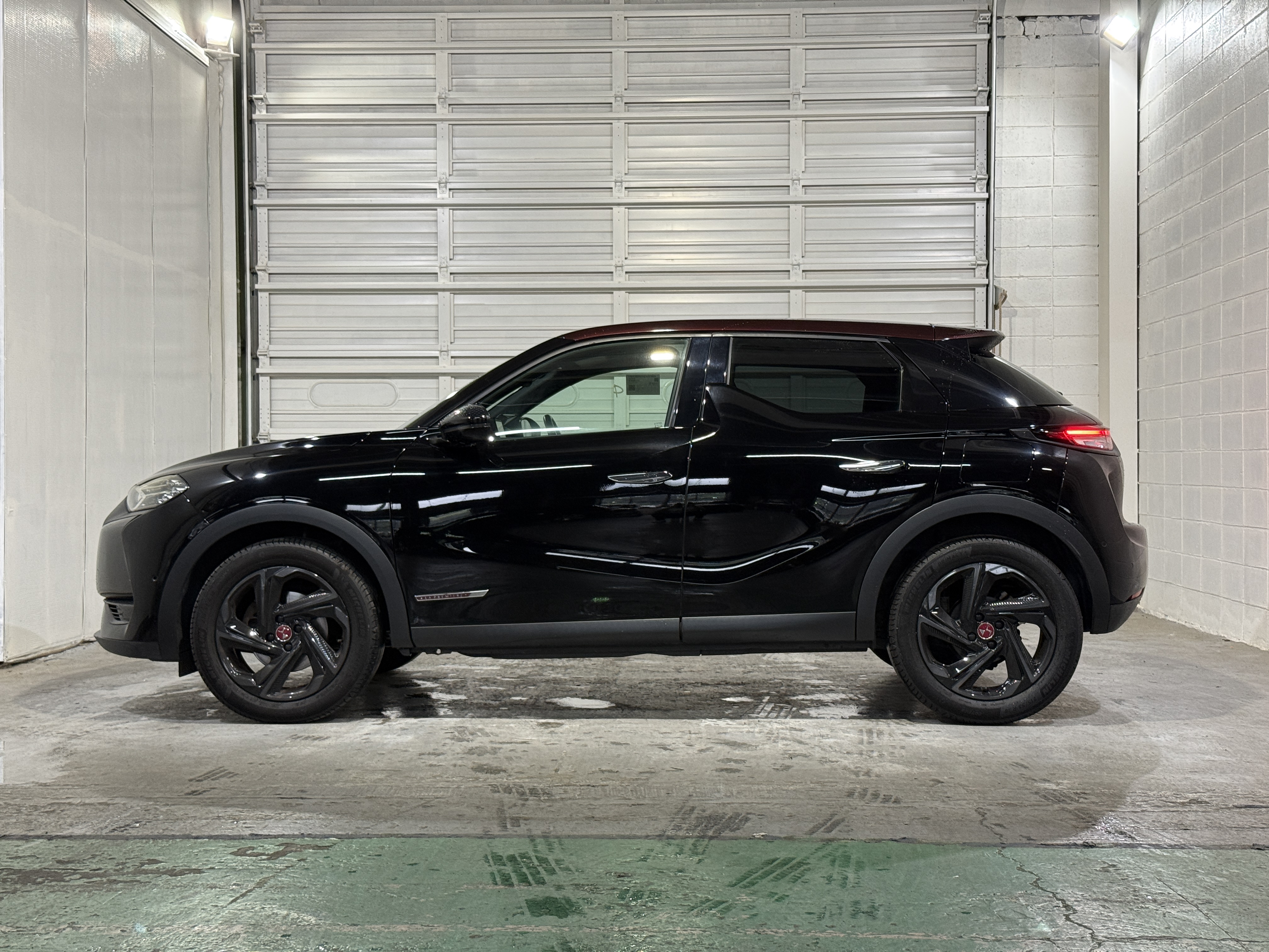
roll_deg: -0.1
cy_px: 476
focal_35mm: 48
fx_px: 1760
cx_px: 634
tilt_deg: +0.1
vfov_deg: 30.3
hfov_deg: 39.7
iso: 125
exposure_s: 1/60
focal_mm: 6.76
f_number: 1.78
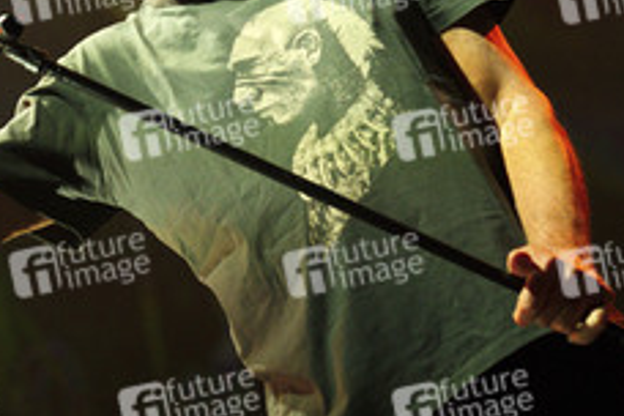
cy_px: 60
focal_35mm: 138
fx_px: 2392
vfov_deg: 9.9
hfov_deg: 14.8
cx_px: 115
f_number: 2.8
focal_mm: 70
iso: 3200
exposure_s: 1/1250
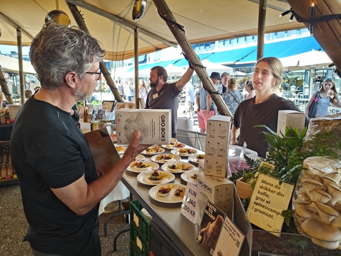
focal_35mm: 24
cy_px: 128
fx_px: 236
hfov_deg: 71.6
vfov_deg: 56.8
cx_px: 170
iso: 50
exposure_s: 1/100
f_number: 1.8
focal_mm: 5.59
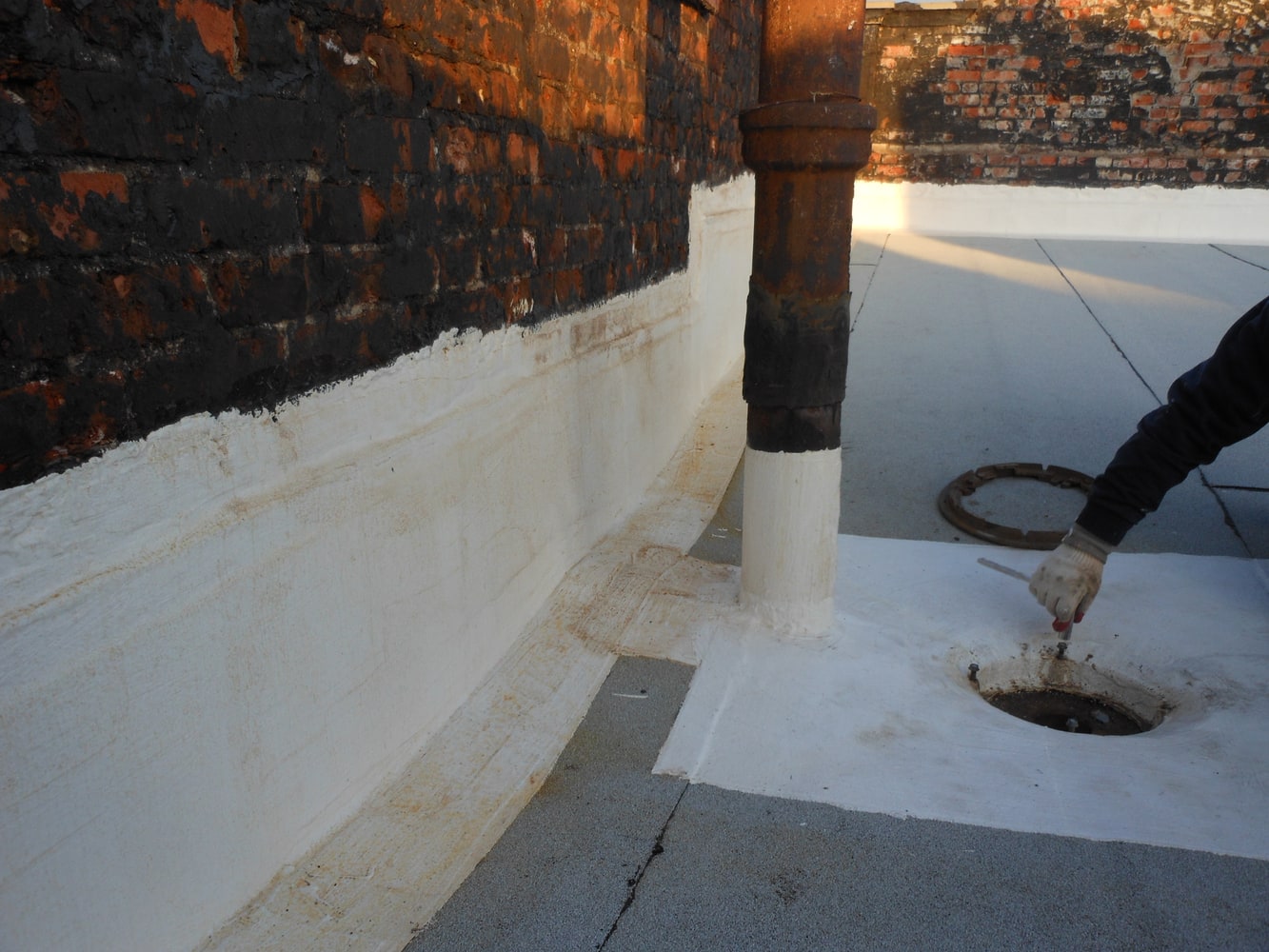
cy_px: 476
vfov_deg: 49.8
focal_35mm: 28
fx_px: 1027
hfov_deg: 63.4
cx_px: 634
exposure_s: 1/160
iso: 80
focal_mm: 5
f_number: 3.7
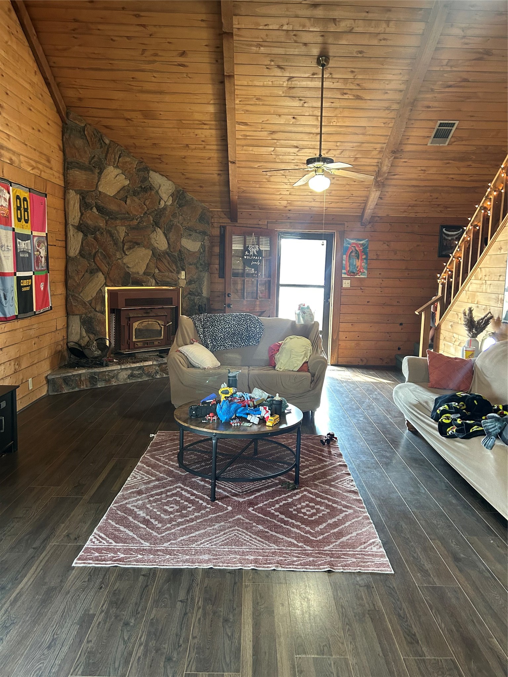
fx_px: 509
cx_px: 254
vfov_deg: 67.3
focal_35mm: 26
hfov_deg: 53.1
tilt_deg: -6.9
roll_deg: -1.1
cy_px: 338
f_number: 1.5
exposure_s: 1/60
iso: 250
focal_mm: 5.7
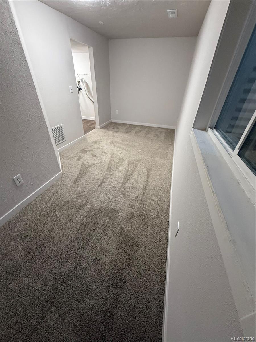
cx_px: 128
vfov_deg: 102.1
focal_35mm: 14
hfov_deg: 85.7
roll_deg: -0.6
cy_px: 171
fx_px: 138
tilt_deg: -32.5
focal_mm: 2.22
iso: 320
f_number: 2.2
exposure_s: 1/60
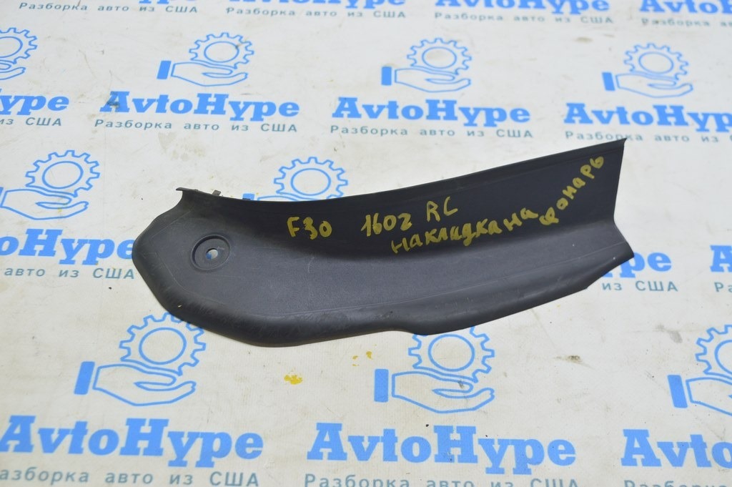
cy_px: 244
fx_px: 1036
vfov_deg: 26.4
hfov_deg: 38.9
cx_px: 366
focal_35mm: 51
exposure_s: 1/20
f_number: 5.6
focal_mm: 34
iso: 400
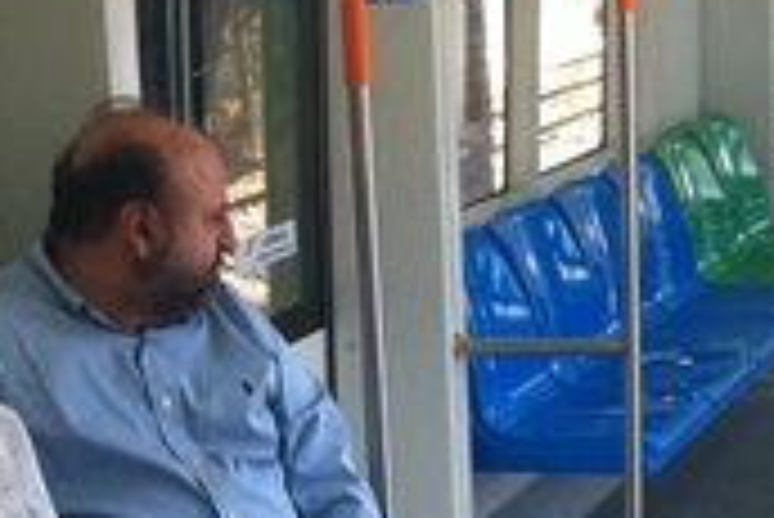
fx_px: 2905
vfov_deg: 10.1
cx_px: 482
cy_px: 509
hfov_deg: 15.2
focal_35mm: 135
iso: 125
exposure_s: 1/120
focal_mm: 3.85
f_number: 2.8
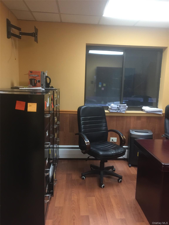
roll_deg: +0.7
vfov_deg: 61.7
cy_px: 112
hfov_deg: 48.2
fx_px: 189
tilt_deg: -7.9
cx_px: 84
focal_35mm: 29
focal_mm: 4.15
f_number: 2.2
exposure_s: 1/15
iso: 125
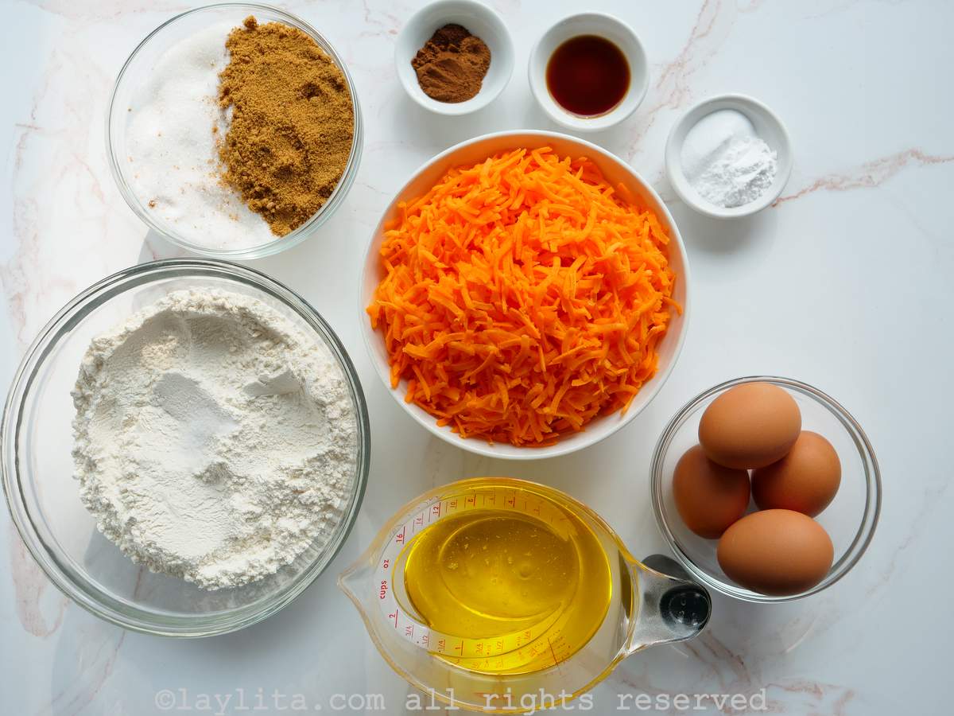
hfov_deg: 56.8
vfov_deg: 44.2
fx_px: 882
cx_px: 477
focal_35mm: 32
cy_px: 358
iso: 200
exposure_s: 1/160
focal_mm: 16
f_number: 4
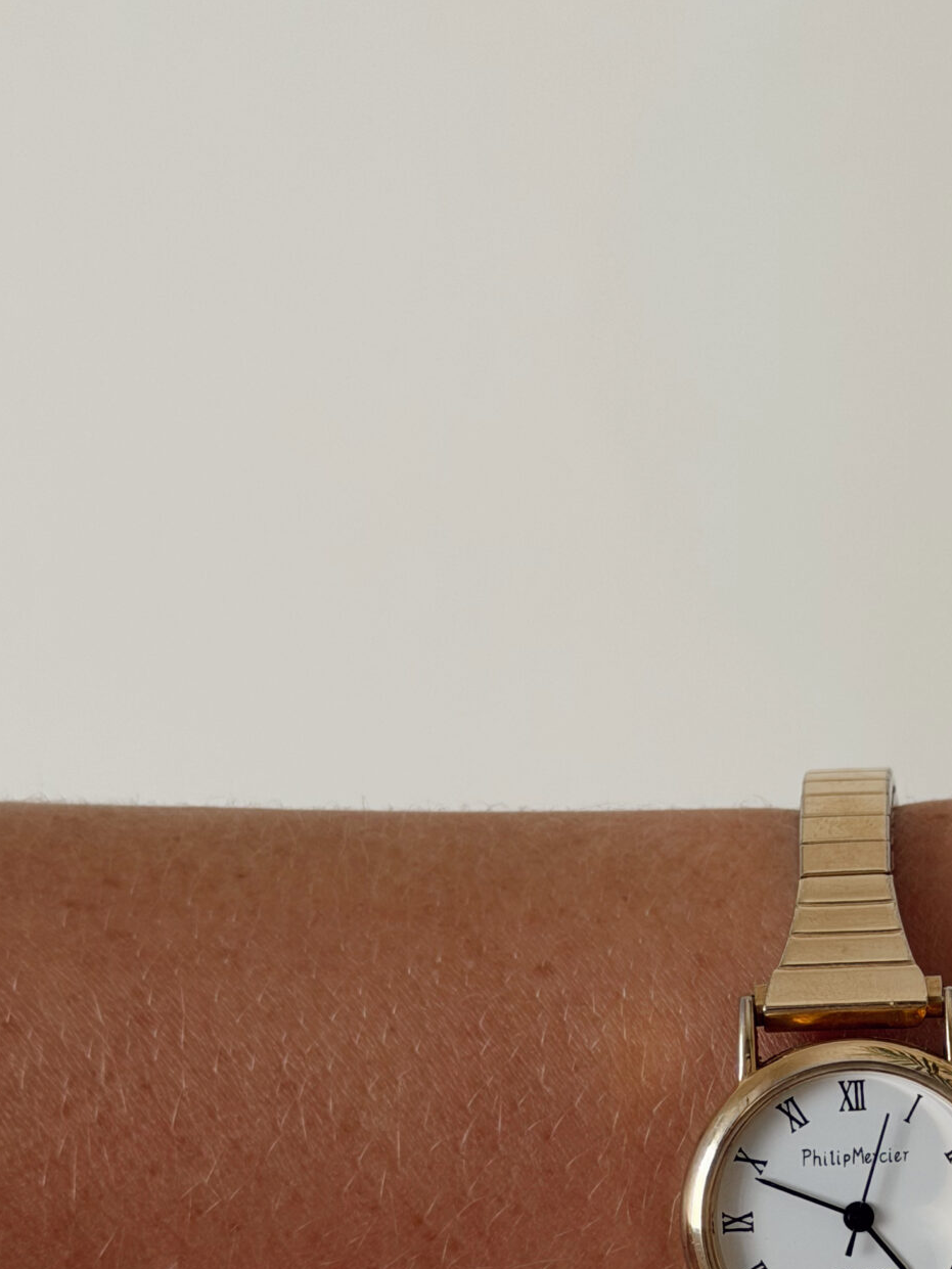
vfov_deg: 19.5
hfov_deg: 14.8
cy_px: 1127
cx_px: 796
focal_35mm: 99
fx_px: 3630
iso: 64
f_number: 1.78
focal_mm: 6.76
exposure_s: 1/274
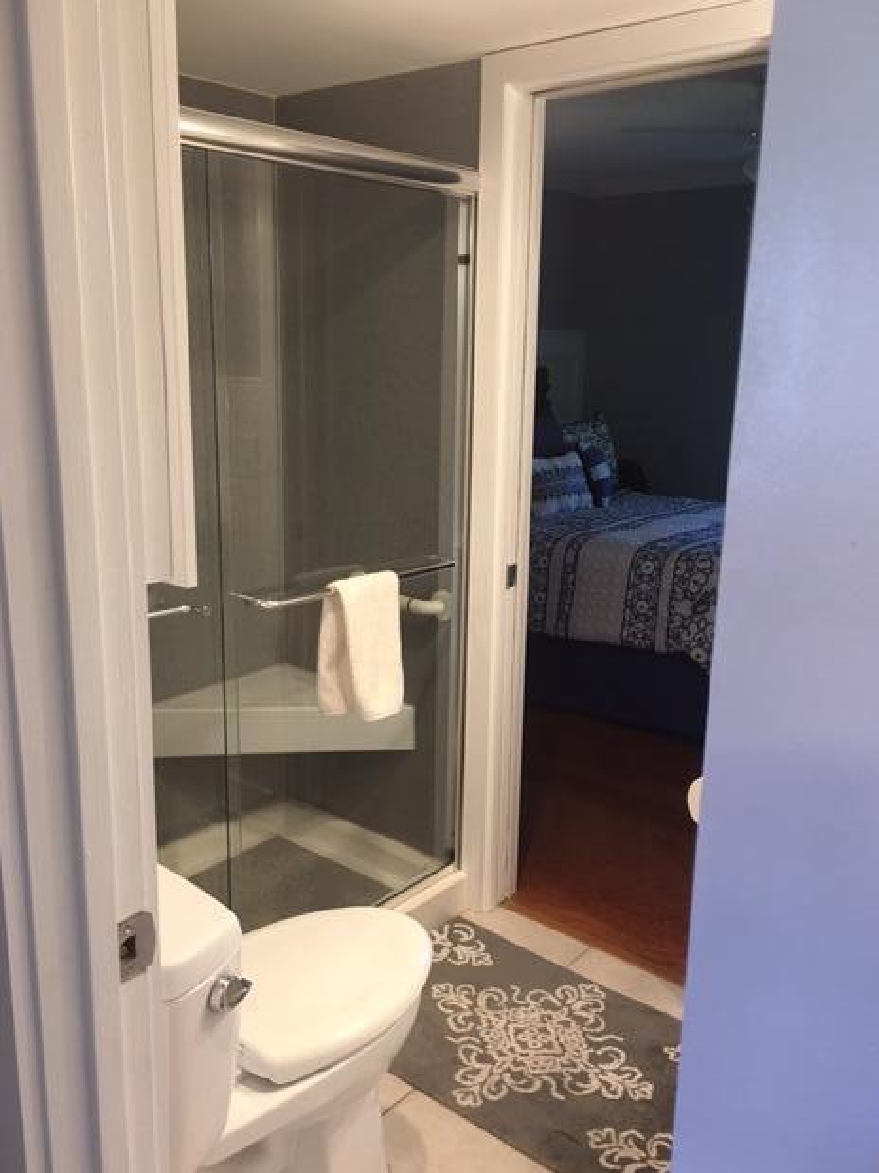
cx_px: 440
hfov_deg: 46.8
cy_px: 603
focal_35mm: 30
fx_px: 1016
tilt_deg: -14.6
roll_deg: -2.6
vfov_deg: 60.0
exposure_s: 1/15
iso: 40
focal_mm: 4.15
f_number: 2.2
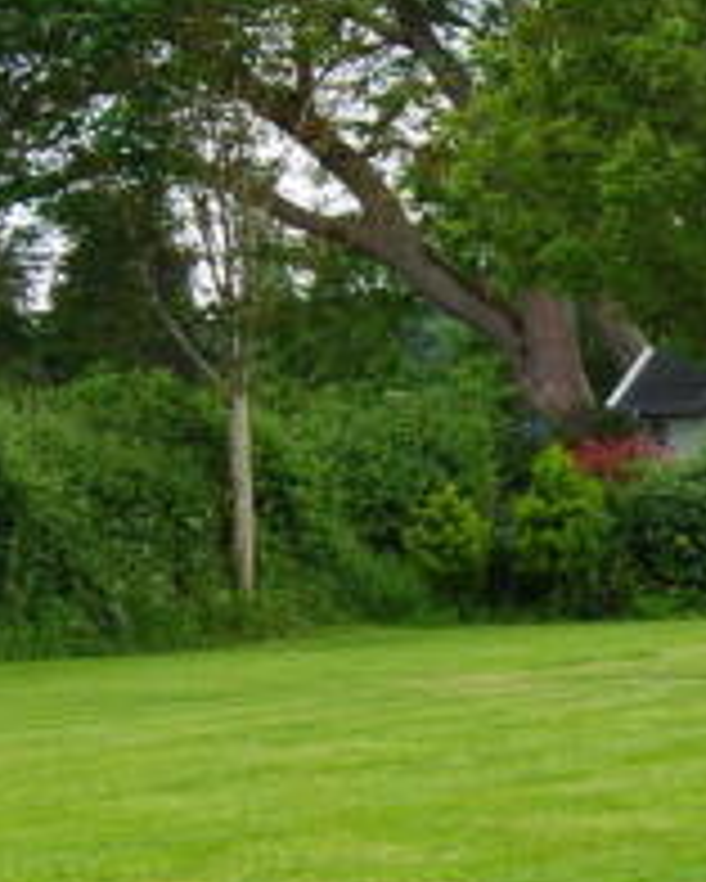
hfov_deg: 10.3
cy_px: 637
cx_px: 632
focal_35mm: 150
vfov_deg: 12.8
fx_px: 3915
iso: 200
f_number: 8
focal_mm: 32
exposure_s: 1/60
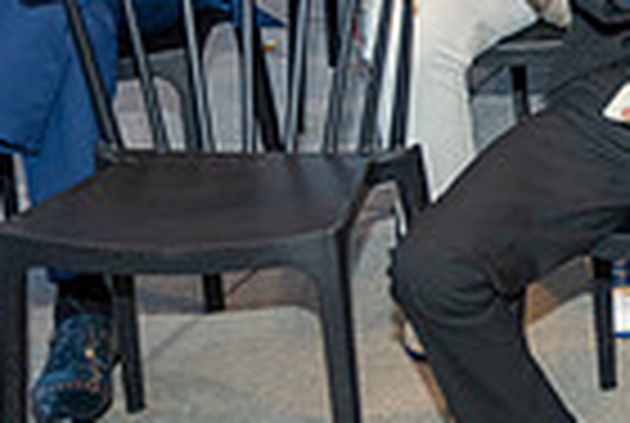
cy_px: -74
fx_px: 2245
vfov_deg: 10.6
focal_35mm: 128
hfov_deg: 13.7
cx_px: 1238
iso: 1000
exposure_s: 1/200
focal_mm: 31
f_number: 2.8
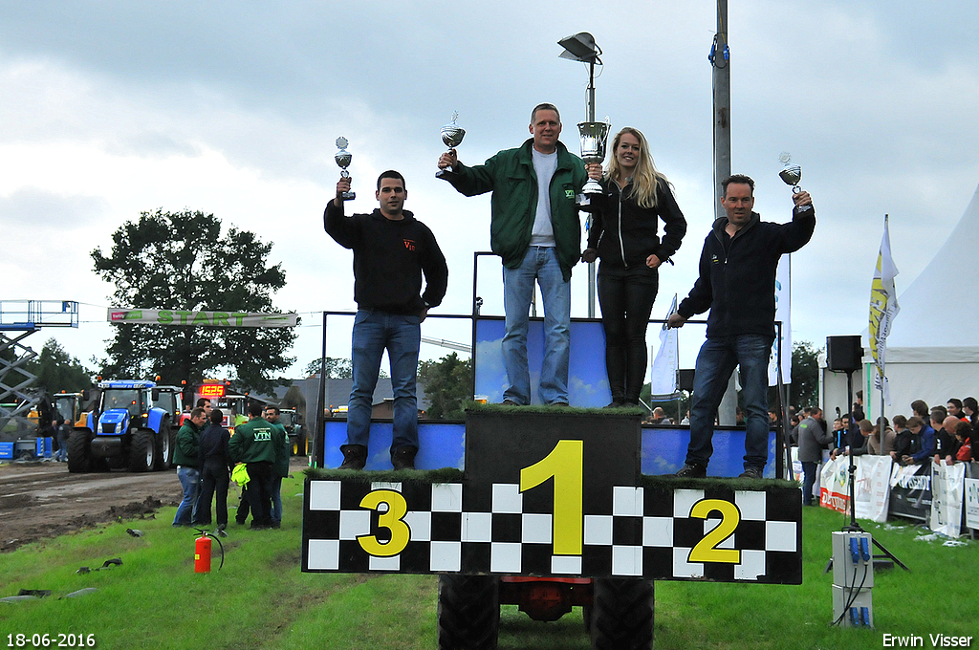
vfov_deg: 16.2
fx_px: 2281
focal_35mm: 84
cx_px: 490
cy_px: 325
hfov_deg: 24.2
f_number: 5.3
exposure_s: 1/160
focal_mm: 56
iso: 1000
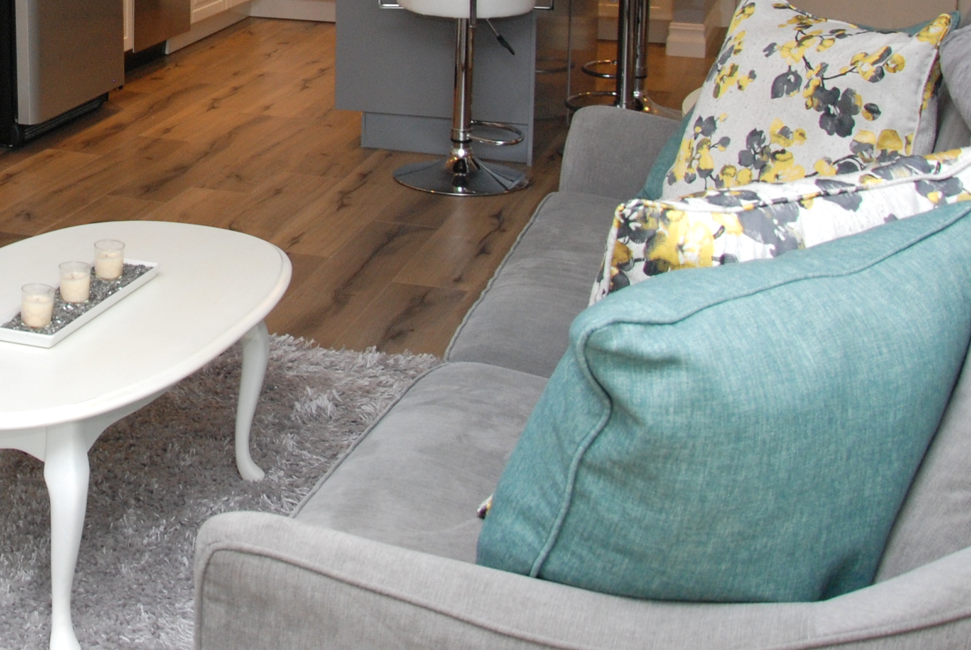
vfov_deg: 20.0
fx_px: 1782
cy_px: -17
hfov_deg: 28.7
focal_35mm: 66
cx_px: 17
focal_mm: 18
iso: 400
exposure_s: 1/60
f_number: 4.5
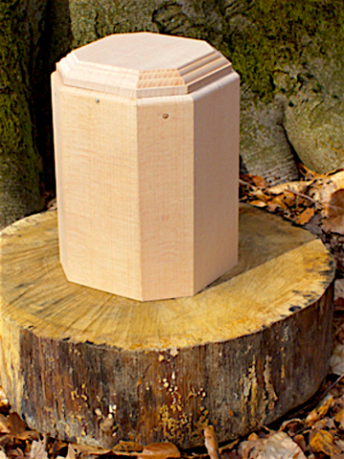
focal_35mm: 108
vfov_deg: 18.2
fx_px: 1431
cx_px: 172
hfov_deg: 13.7
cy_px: 230
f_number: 4.8
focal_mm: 18
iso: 80
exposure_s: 1/207
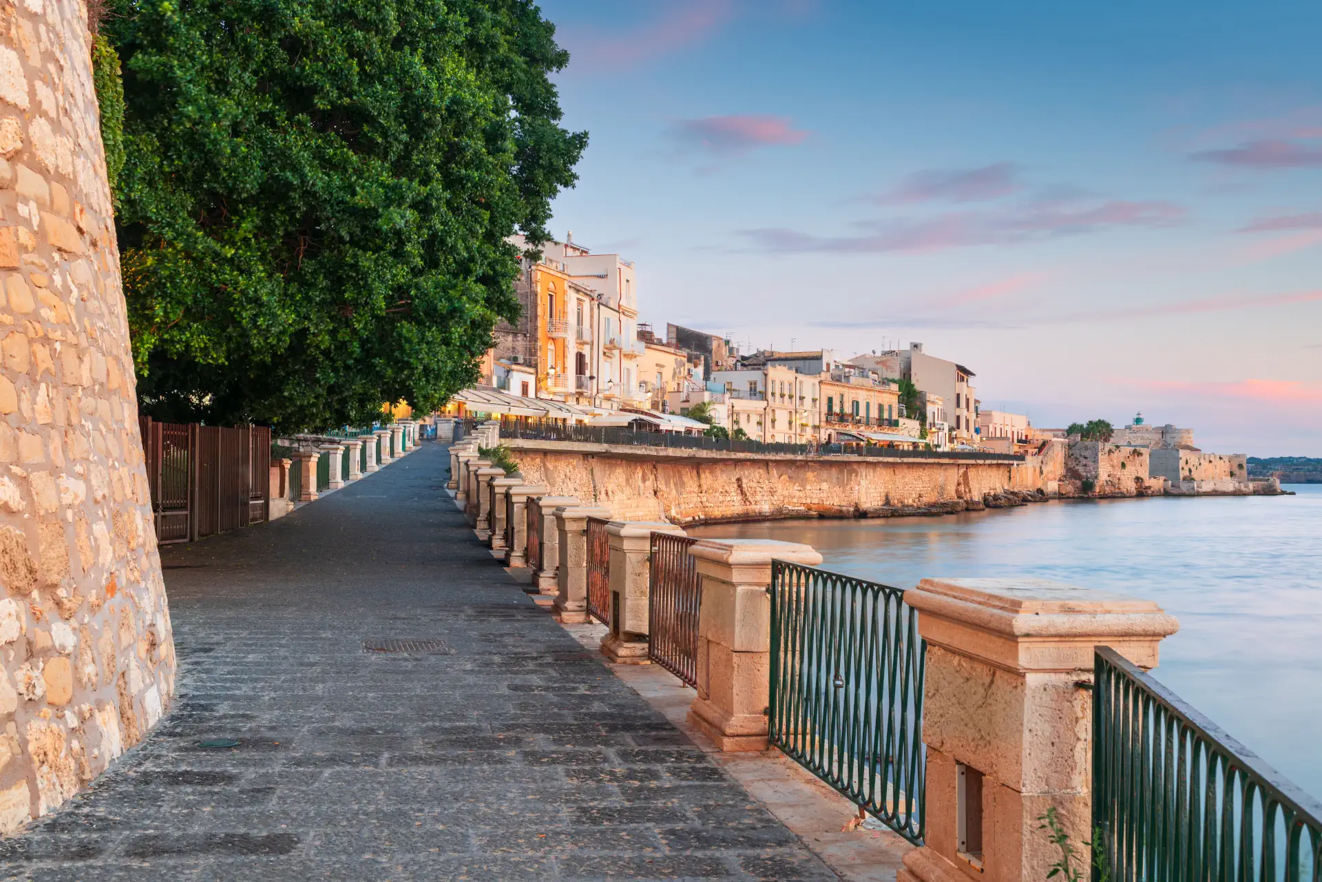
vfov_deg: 35.1
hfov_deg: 50.7
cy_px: 441
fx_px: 1395
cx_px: 661
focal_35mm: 38
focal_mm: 38
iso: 64
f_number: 11
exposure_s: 2
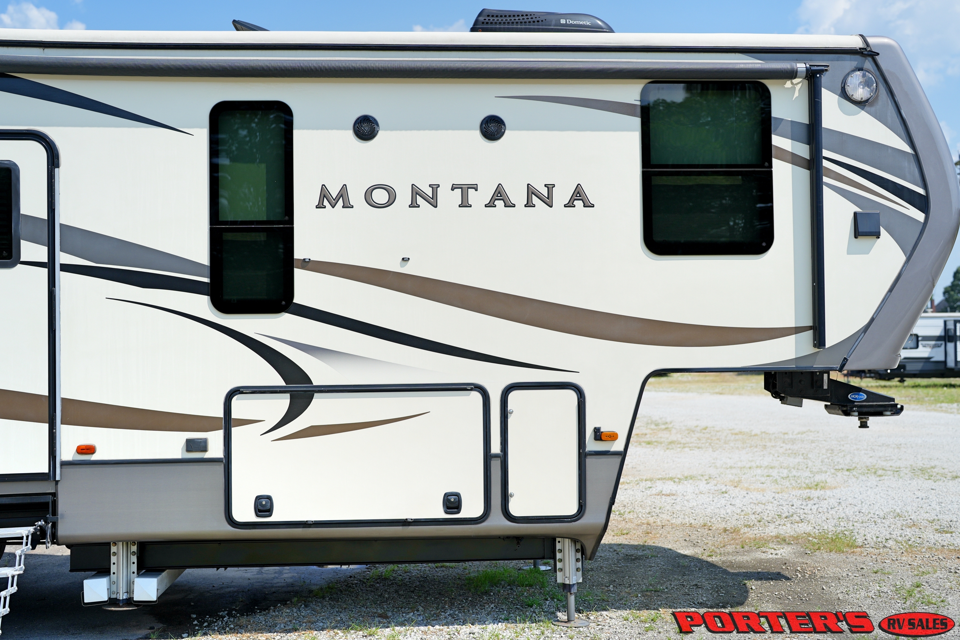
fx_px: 1333
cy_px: 320
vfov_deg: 27.0
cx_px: 480
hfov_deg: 39.6
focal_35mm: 50
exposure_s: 1/2000
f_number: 2.8
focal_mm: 50
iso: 100
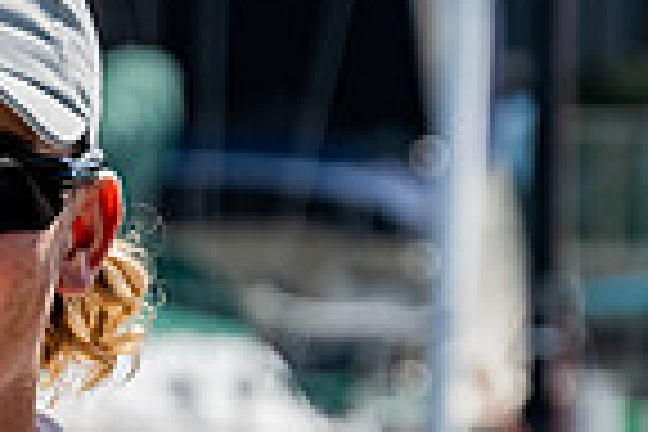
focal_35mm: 735
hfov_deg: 2.8
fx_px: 13229
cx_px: -431
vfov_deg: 1.9
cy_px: 675
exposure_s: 1/500
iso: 125
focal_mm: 150
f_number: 6.3
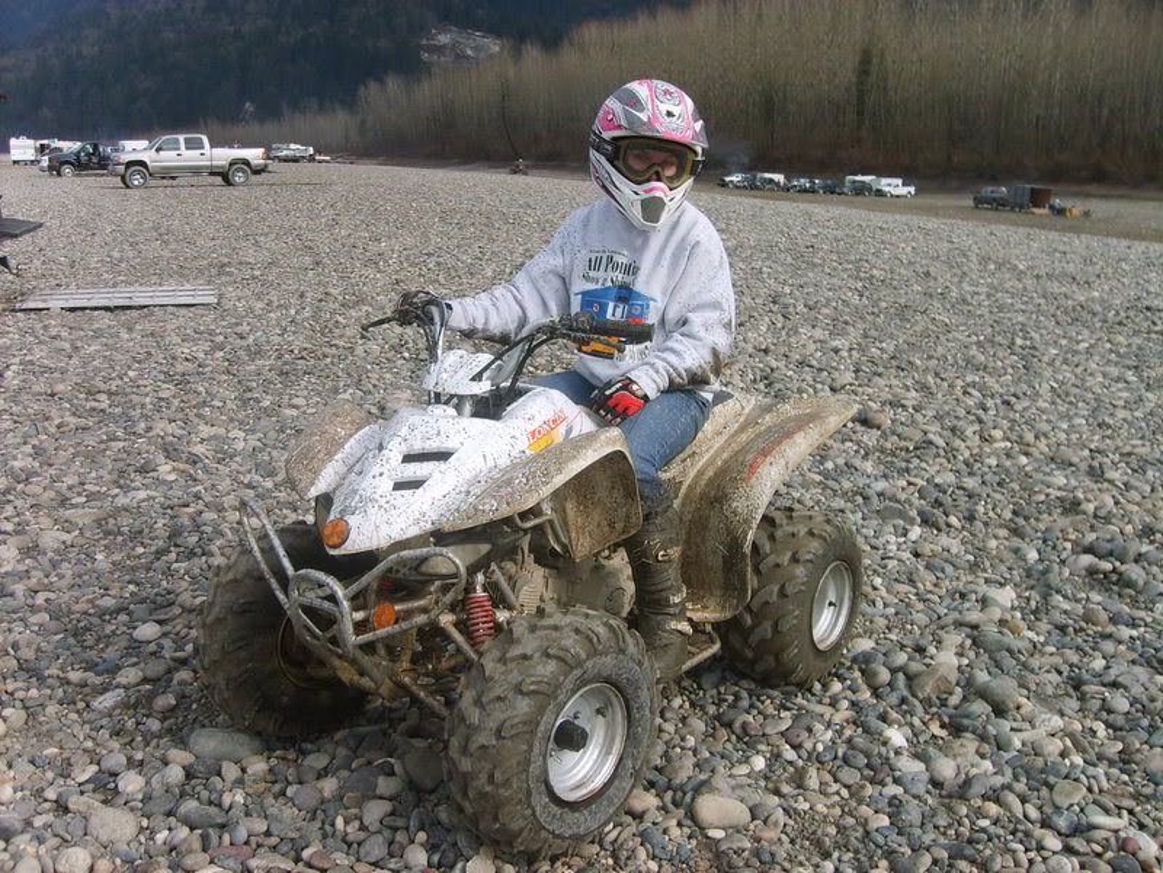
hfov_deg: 52.6
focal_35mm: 35
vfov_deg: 40.7
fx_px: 1176
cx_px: 582
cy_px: 436
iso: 50
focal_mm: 5.8
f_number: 2.8
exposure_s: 1/750
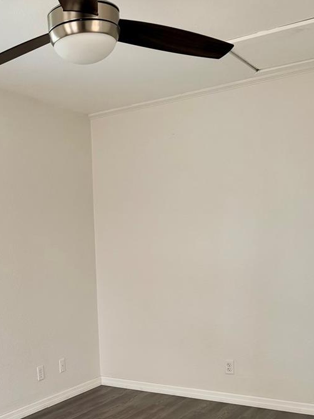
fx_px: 520
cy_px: 354
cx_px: 104
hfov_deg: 33.3
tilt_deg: -11.5
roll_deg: +2.1
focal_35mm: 43
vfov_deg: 41.4
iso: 250
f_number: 1.78
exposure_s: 1/60
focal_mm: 6.76
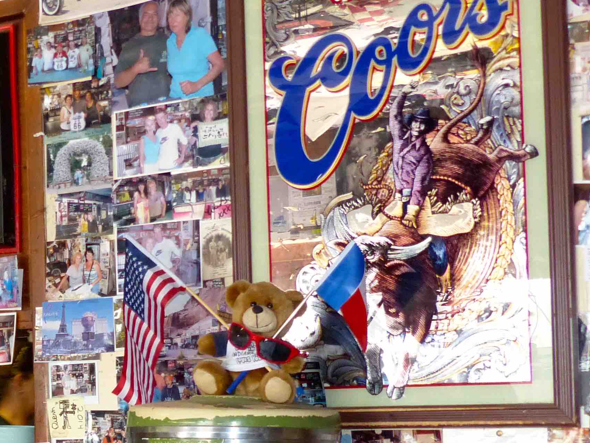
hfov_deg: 23.5
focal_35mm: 80
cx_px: 8
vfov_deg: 18.2
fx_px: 1364
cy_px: 386
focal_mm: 6
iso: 400
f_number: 2.8
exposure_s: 1/60
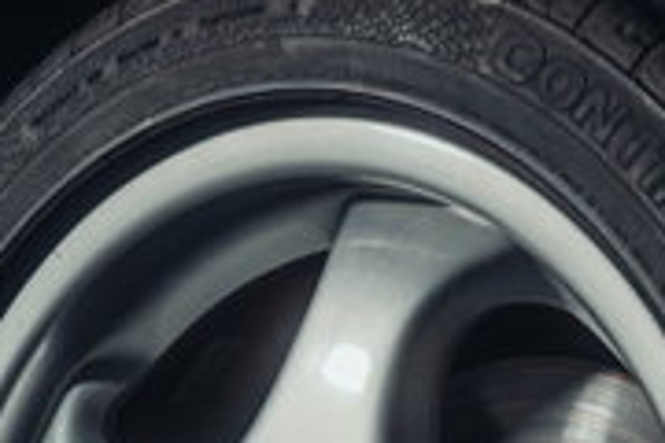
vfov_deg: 5.7
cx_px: 272
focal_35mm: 239
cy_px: 567
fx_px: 4415
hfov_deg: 8.6
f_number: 7.1
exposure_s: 1/60
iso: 800
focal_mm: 42
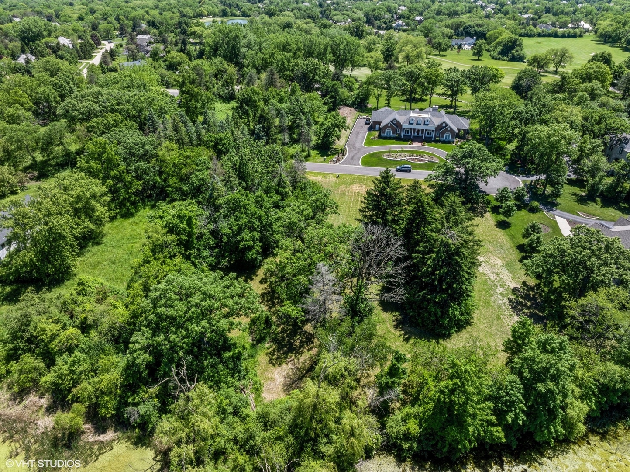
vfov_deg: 56.8
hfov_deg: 71.6
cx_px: 315
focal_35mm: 24
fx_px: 436
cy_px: 236
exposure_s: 1/120
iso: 100
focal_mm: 12.29
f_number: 11
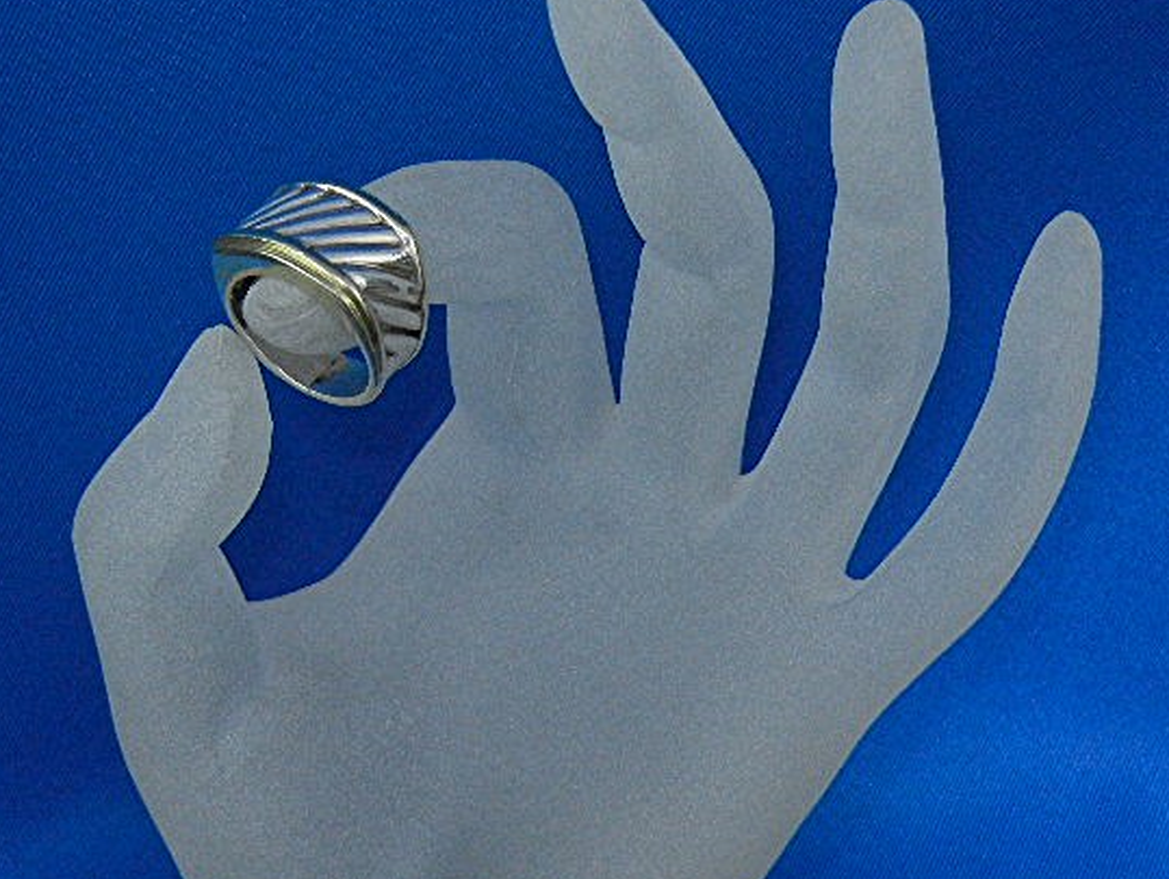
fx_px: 2366
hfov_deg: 27.8
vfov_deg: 21.0
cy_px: 421
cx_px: 560
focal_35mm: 70
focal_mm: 10.6
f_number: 8
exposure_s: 1/30
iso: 800
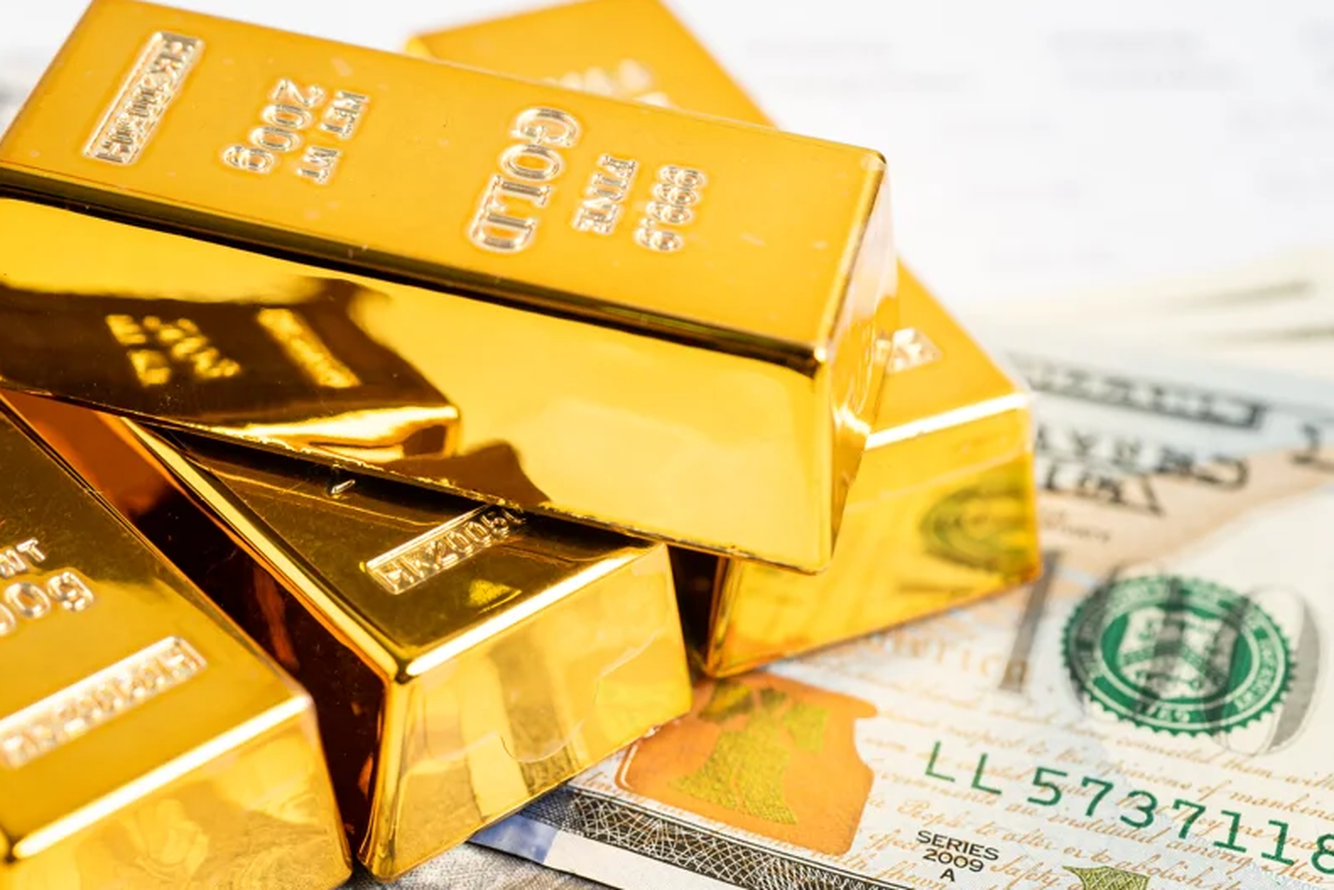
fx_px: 3002
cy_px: 364
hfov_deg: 24.8
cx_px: 375
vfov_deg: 16.9
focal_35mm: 81
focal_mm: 50
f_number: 5
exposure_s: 1/125
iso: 100
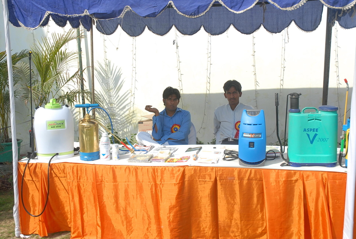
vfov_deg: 33.1
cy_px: 120
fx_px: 401
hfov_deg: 47.9
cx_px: 178
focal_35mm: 40
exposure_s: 1/125
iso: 100
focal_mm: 27
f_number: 7.1
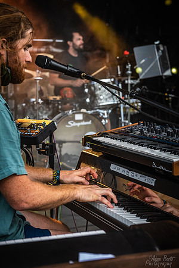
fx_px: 522
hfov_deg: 19.5
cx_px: 90
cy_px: 134
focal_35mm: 70
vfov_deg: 28.8
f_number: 5
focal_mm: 70
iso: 400
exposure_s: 1/400
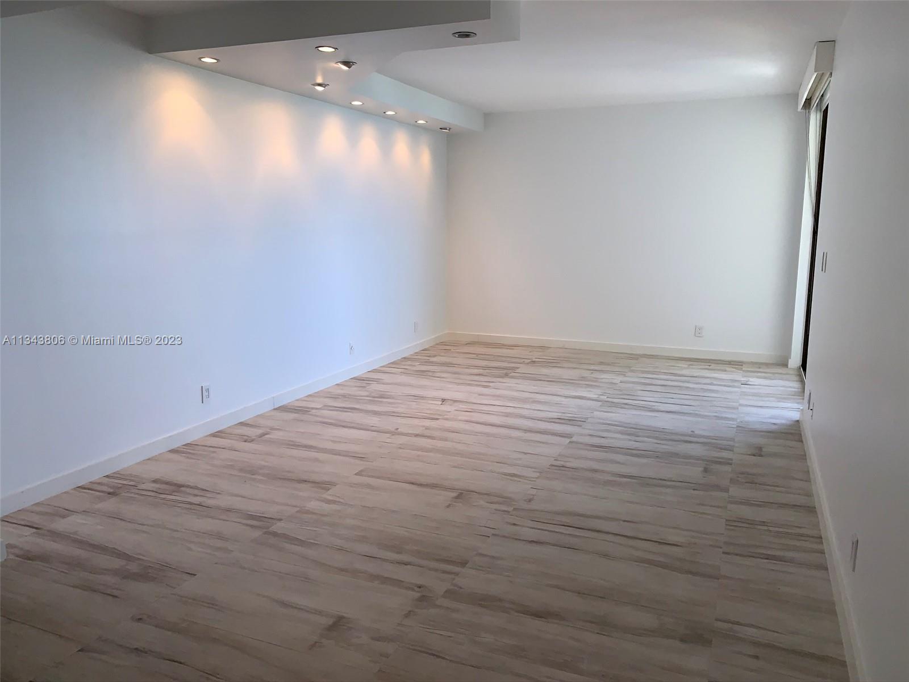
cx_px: 454
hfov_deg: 67.3
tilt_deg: -9.8
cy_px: 341
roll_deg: -0.5
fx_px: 683
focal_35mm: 26
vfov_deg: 53.1
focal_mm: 4.25
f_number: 1.8
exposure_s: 1/120
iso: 80
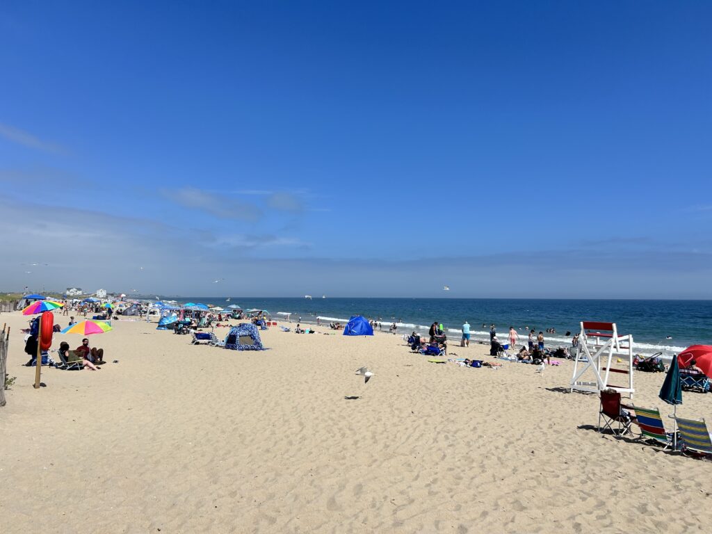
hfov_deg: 67.3
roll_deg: -0.3
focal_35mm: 26
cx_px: 356
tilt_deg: +3.5
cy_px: 267
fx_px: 535
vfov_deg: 53.1
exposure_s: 1/8696
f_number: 1.5
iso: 50
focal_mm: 5.7
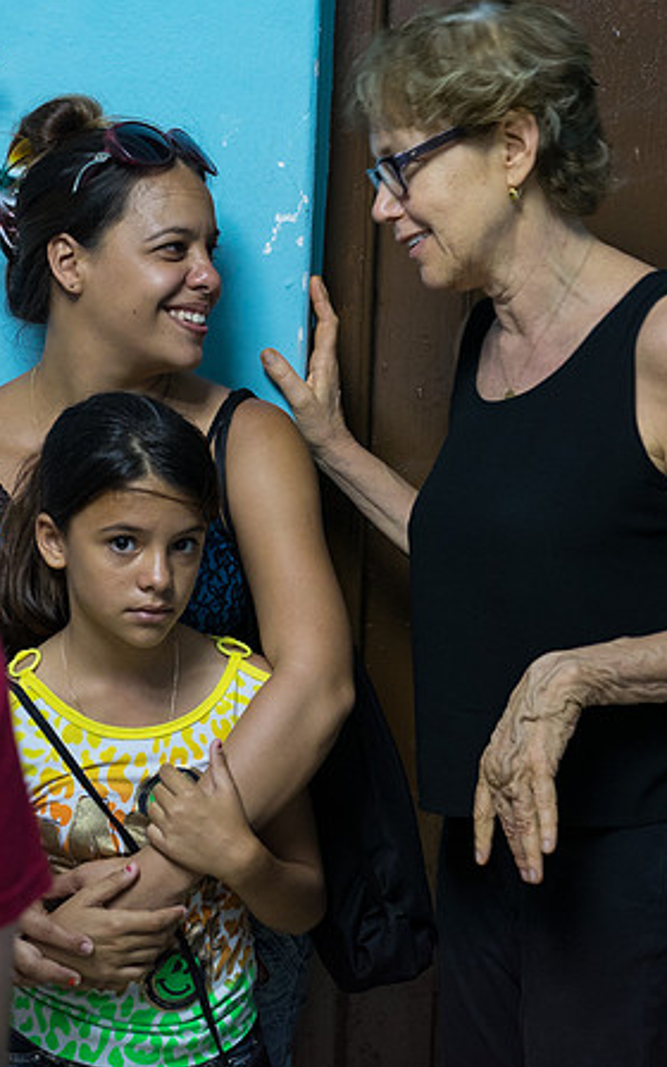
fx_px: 2501
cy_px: 534
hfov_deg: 15.2
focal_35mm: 86
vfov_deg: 24.1
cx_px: 329
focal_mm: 56
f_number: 3.6
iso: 5000
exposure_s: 1/60
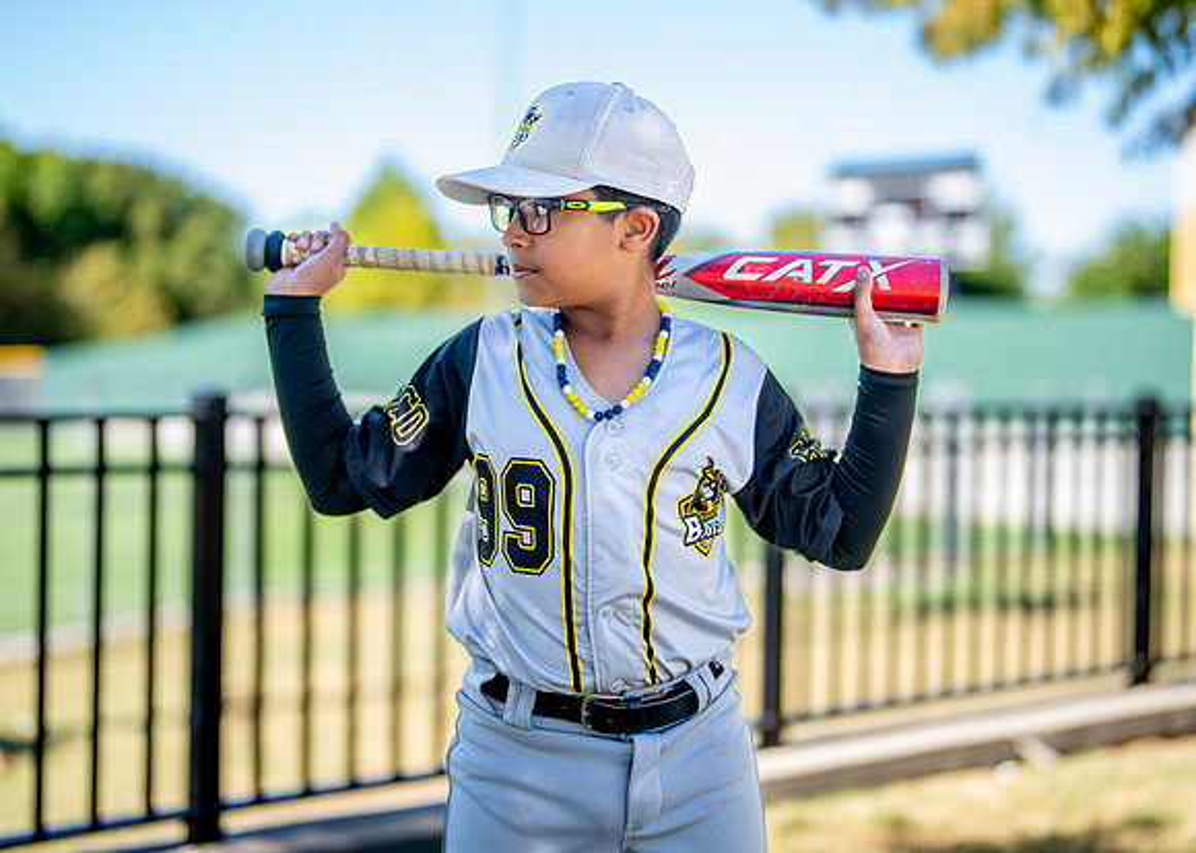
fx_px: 2067
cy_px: 372
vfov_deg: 23.3
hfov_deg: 32.3
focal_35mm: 61
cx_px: 597
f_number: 1.2
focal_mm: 50
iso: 100
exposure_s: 1/1600
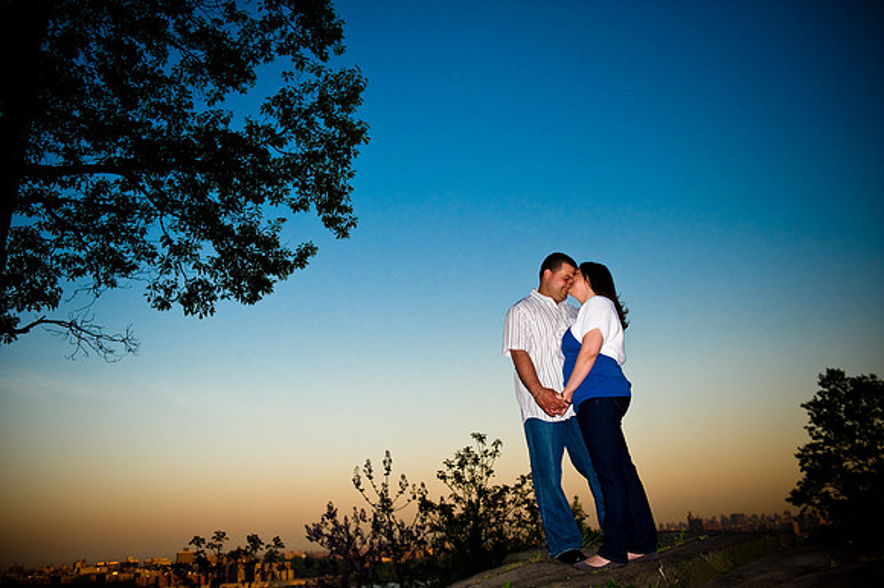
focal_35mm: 32
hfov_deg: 58.7
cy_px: 294
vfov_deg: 41.1
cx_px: 442
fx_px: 785
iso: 800
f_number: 4
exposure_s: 1/3200
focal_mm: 32
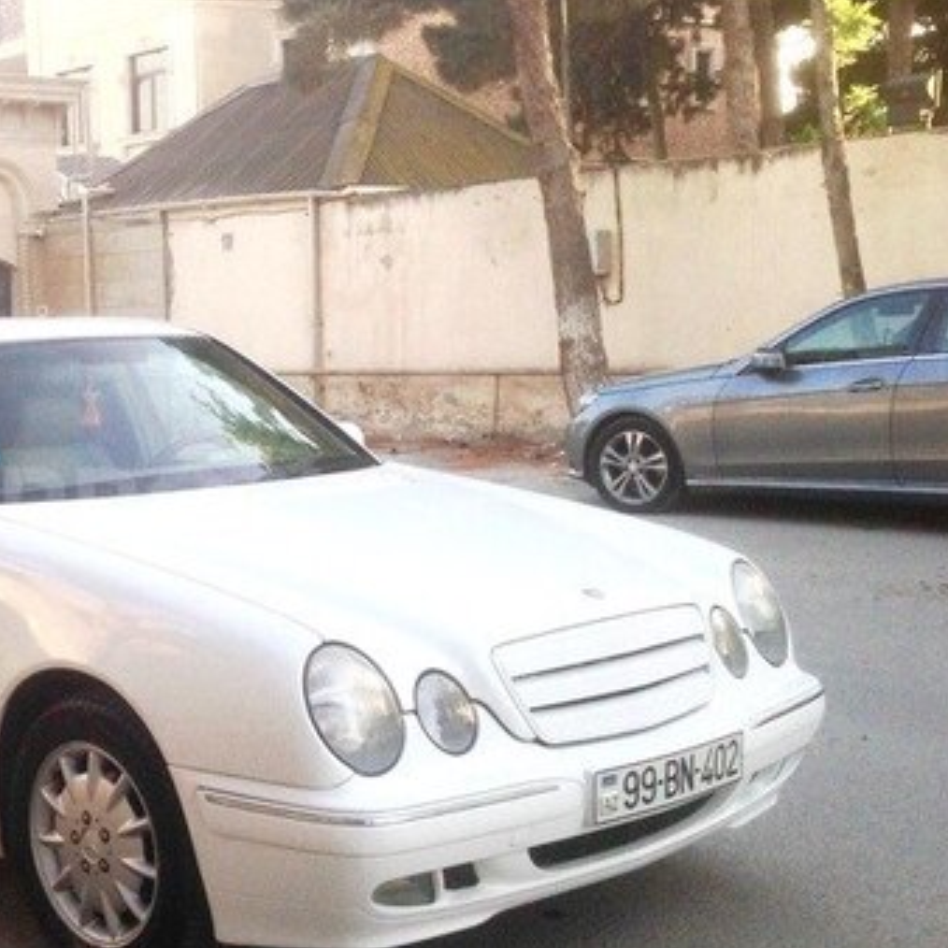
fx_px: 1766
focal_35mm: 57
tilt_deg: -5.4
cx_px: 135
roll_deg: +1.2
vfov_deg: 30.0
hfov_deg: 29.1
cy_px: 509
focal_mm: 4.12
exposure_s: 1/208
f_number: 2.4
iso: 50
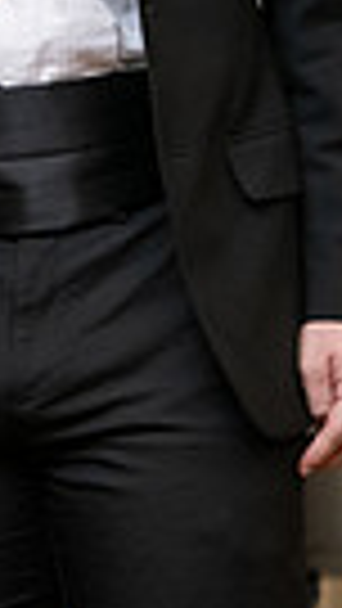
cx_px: -369
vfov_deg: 4.3
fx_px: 8152
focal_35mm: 506
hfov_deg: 2.4
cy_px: -218
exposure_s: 1/200
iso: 2000
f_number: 4
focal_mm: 112
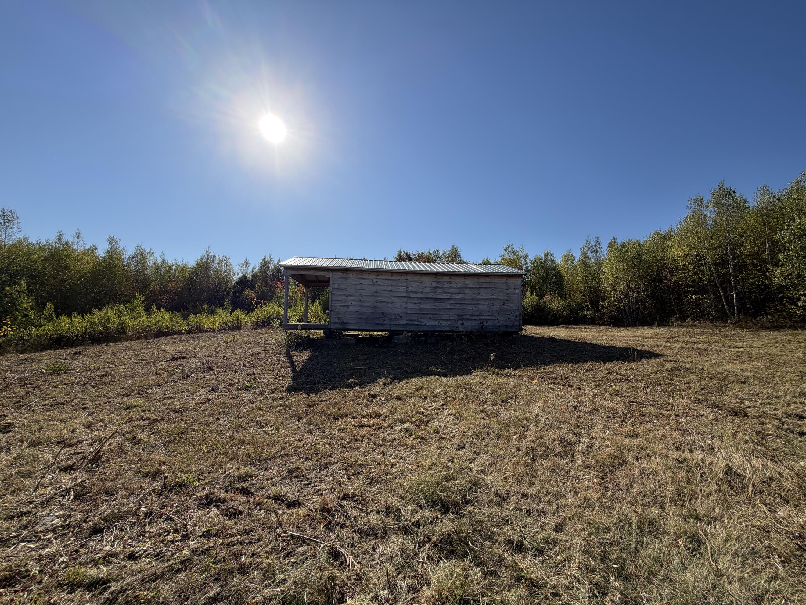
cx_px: 403
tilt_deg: +5.9
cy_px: 302
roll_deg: -1.8
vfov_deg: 85.7
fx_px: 326
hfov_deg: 102.1
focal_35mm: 14
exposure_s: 1/1167
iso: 20
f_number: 2.2
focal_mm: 2.22
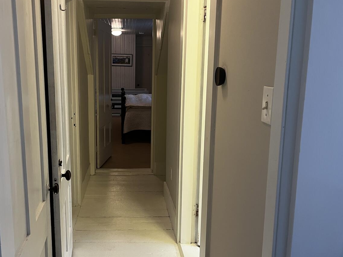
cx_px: 130
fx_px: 327
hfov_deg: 54.8
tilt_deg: -10.6
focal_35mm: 33
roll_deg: -0.5
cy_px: 120
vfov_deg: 42.9
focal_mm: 5.1
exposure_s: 1/60
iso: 125
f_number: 1.6
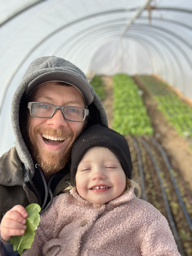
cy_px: 128
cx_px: 96
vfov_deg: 60.0
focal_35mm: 30
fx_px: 222
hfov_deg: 46.8
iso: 25
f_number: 2.2
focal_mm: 2.71
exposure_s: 1/182
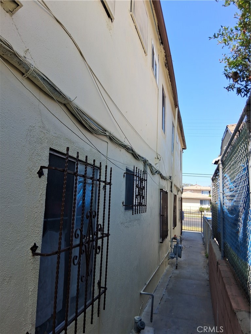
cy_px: 167
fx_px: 251
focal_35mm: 26
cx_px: 126
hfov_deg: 53.1
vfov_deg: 67.3
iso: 25
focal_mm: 3.98
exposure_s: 1/318
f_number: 1.8
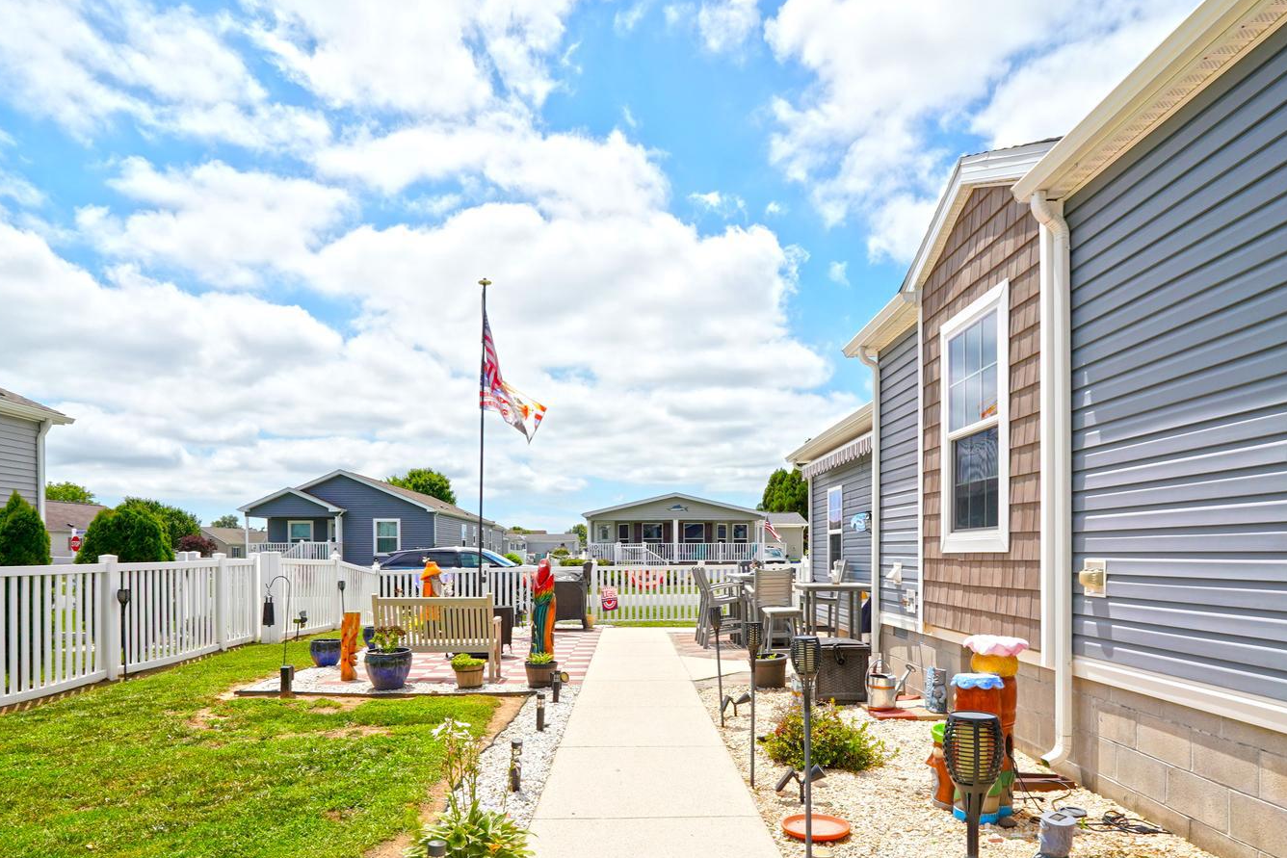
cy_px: 562
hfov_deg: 76.1
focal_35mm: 23
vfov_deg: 54.2
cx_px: 665
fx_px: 822
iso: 100
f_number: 8
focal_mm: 10
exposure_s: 1/320
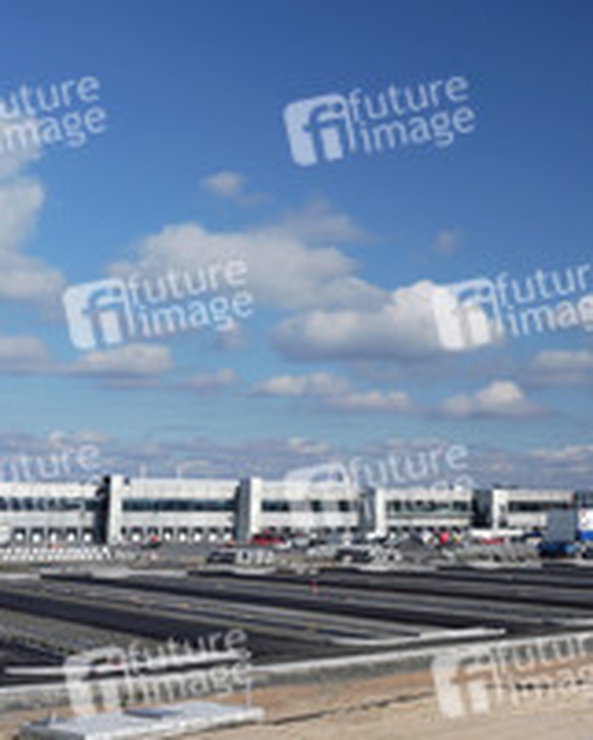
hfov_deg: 25.6
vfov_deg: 31.5
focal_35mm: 59
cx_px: 429
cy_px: 214
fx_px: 1293
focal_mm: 28
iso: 160
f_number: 10
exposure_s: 1/320
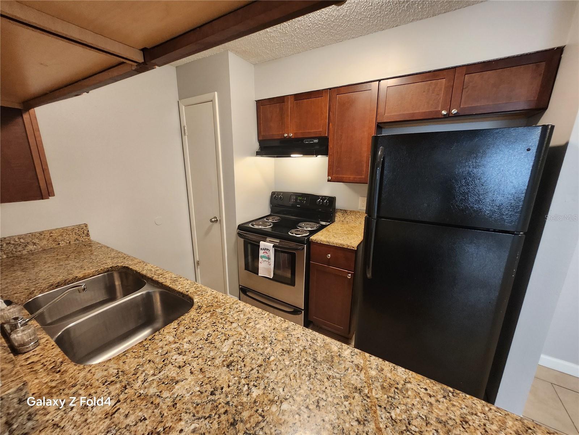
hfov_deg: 106.2
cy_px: 218
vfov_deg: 89.9
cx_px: 290
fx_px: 217
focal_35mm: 13
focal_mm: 1.74
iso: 320
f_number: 2.2
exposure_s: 1/30
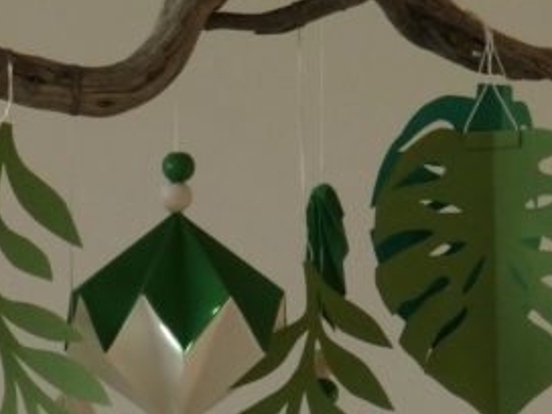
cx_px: 43
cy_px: 363
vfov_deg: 5.4
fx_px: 4401
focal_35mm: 276
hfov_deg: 7.2
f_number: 3.5
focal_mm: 13.5
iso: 100
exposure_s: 1/125
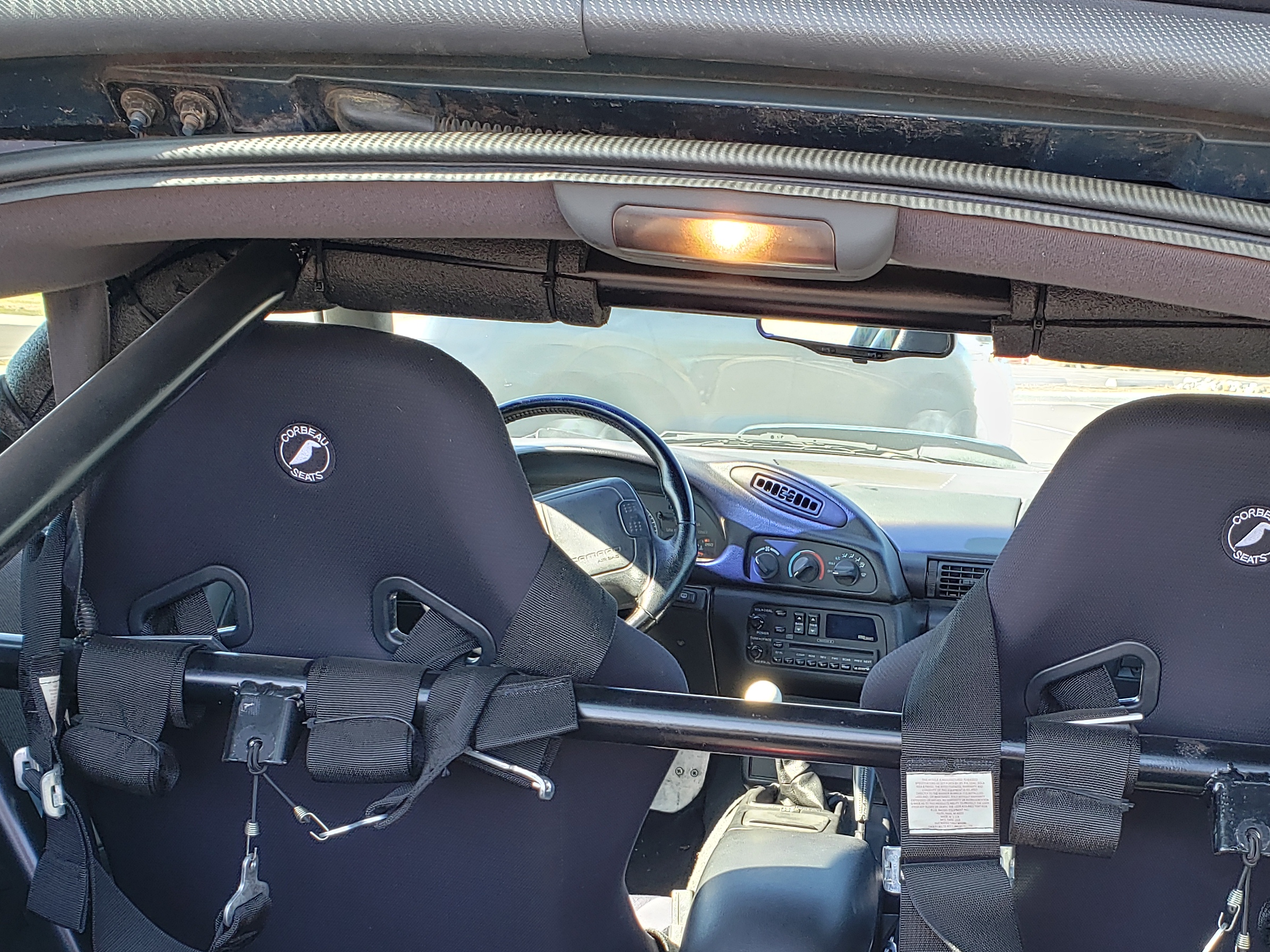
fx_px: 1614
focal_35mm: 44
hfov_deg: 42.7
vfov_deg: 32.1
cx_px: 784
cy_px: 746
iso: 50
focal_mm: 4.3
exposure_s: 1/60
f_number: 2.4
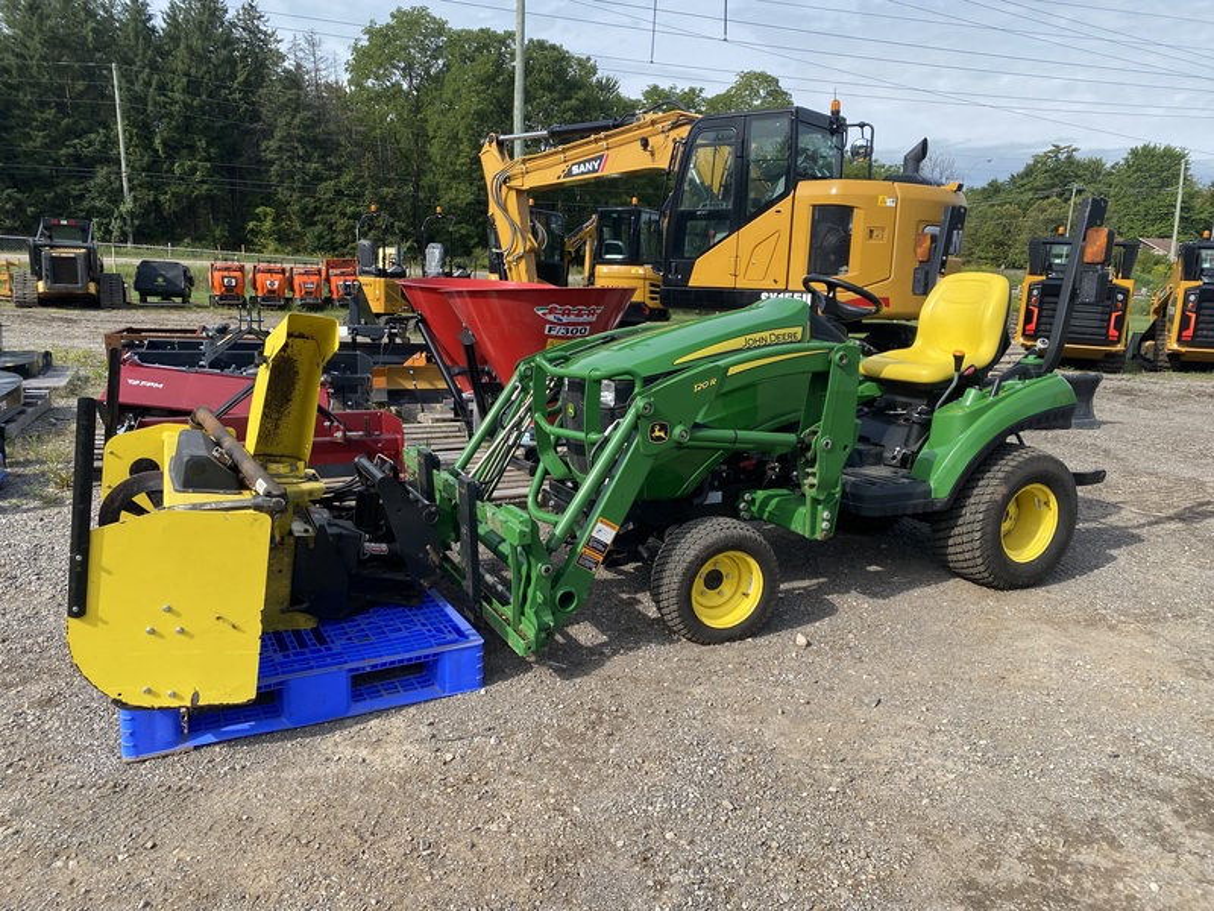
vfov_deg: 53.1
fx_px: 912
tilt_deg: -12.3
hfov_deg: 67.3
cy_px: 456
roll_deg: -2.8
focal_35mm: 26
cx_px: 607
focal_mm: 4.25
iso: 32
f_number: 1.8
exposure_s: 1/1484
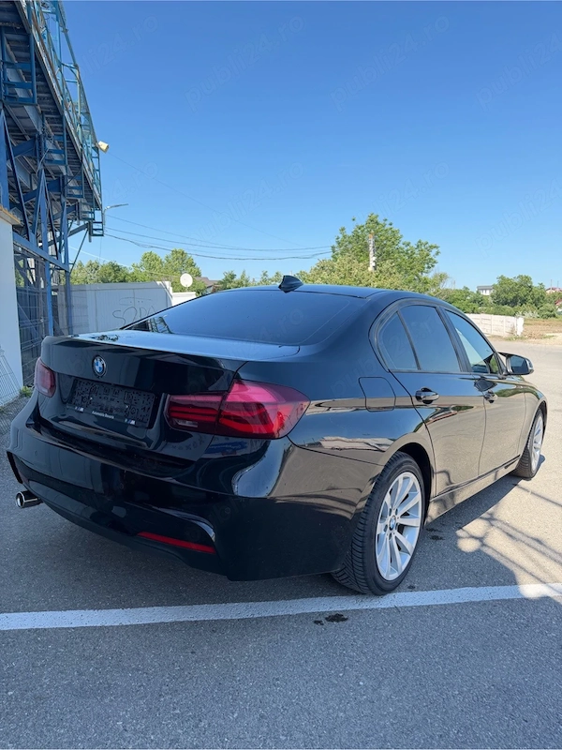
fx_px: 520
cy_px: 375
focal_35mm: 24
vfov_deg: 71.6
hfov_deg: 56.8
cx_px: 281
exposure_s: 1/1192
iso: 100
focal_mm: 6.76
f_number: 1.78
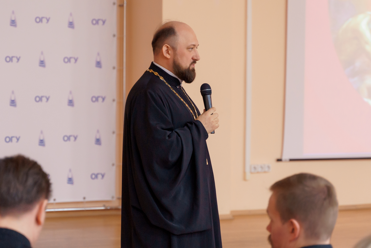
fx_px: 1154
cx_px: 186
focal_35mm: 112
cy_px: 124
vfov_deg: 12.2
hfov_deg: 18.3
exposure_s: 1/160
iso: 3200
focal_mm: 75
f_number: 2.8
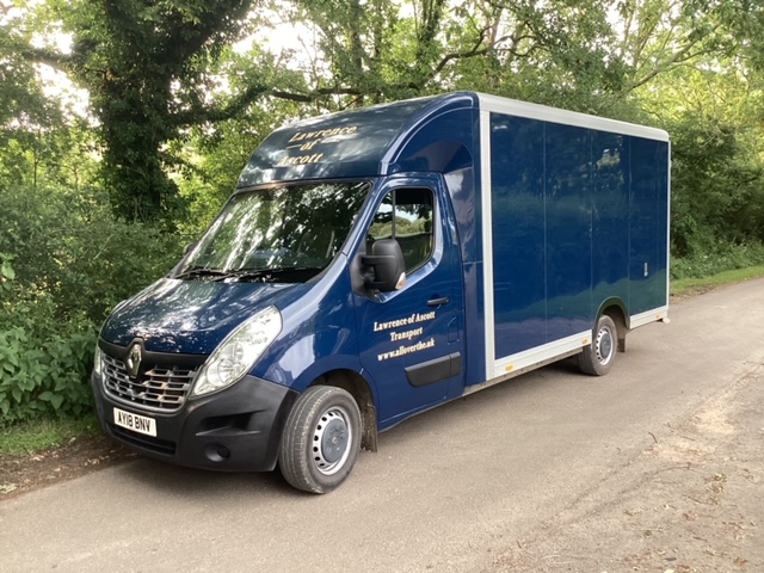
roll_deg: +0.1
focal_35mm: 31
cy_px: 286
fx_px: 684
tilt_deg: -6.8
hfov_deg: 58.4
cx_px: 382
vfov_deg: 45.4
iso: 80
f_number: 2.4
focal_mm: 3.3
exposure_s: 1/60
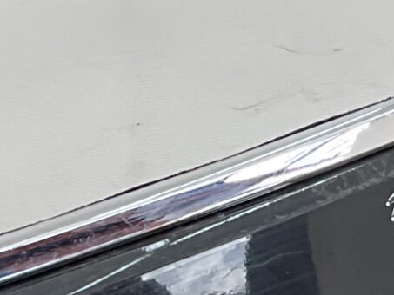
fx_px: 1867
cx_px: -56
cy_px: 713
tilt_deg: -15.6
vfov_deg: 8.3
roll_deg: +6.1
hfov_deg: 11.8
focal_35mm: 164
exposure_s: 1/130
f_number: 1.8
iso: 16
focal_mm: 3
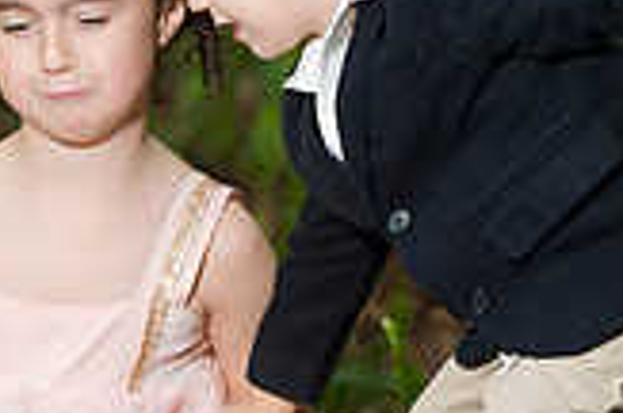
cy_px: 195
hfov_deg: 5.5
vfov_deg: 3.7
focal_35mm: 374
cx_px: 27
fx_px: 6460
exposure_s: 1/250
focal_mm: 105
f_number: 3.2
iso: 320
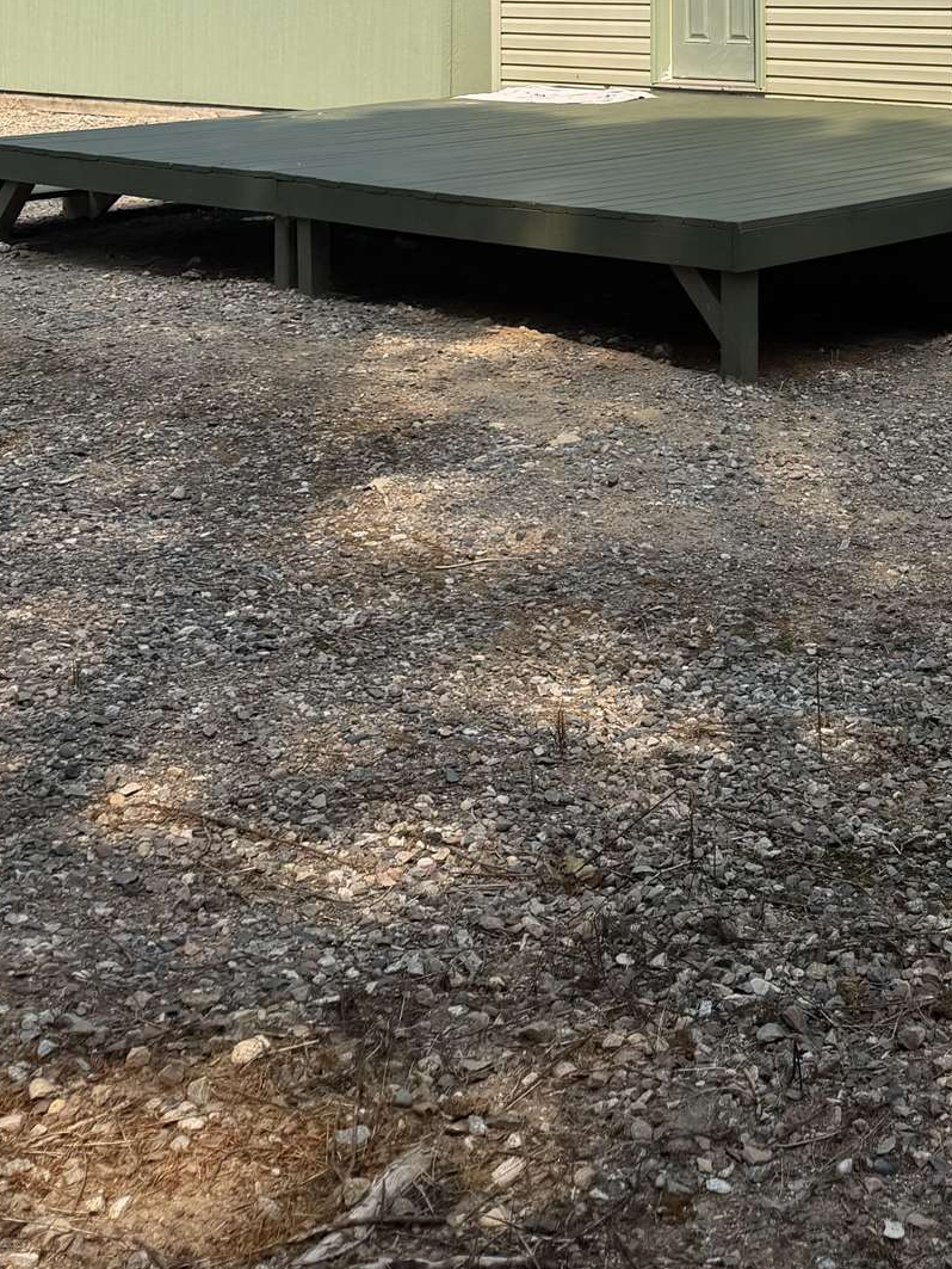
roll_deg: +0.7
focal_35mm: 52
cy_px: -41
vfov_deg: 33.3
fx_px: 1906
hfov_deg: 26.3
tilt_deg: -0.7
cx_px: 984
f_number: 1.78
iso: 80
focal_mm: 6.76
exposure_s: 1/3145
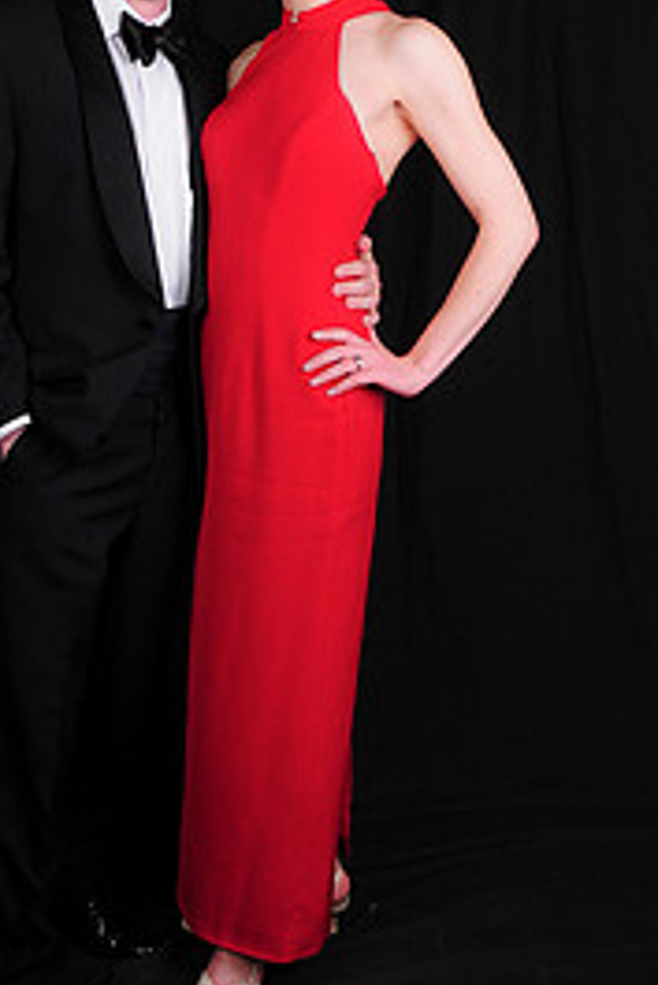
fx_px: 1533
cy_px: 401
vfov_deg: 35.5
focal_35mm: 56
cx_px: 225
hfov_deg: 24.1
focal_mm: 22
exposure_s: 1/125
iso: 200
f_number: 8
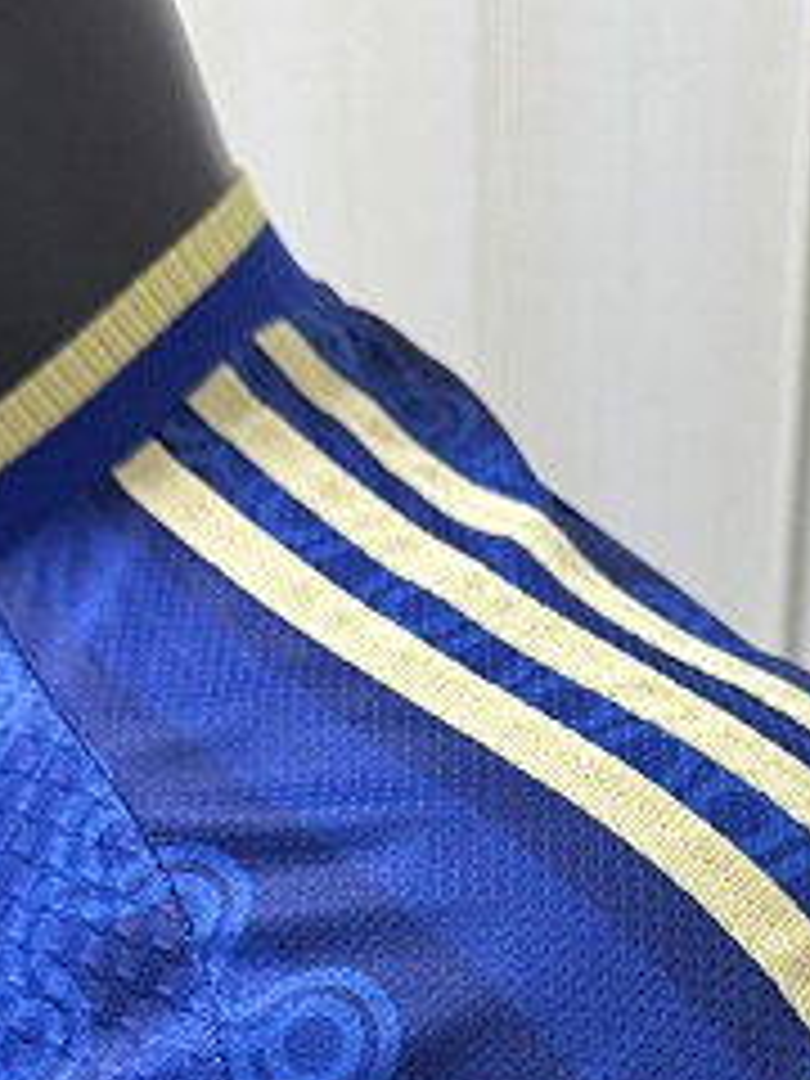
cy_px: 972
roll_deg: -1.2
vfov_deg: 35.9
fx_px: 1560
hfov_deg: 28.6
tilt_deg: -20.5
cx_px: 614
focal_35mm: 50
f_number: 1.78
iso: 320
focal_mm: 6.76
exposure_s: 1/60
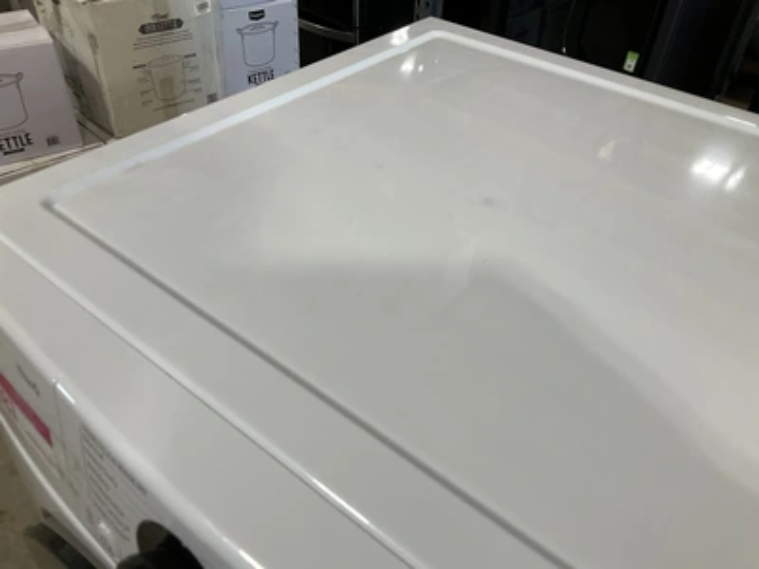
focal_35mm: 29
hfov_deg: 61.7
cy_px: 284
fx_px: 636
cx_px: 380
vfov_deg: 48.2
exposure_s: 1/120
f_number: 1.8
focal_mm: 3
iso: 64
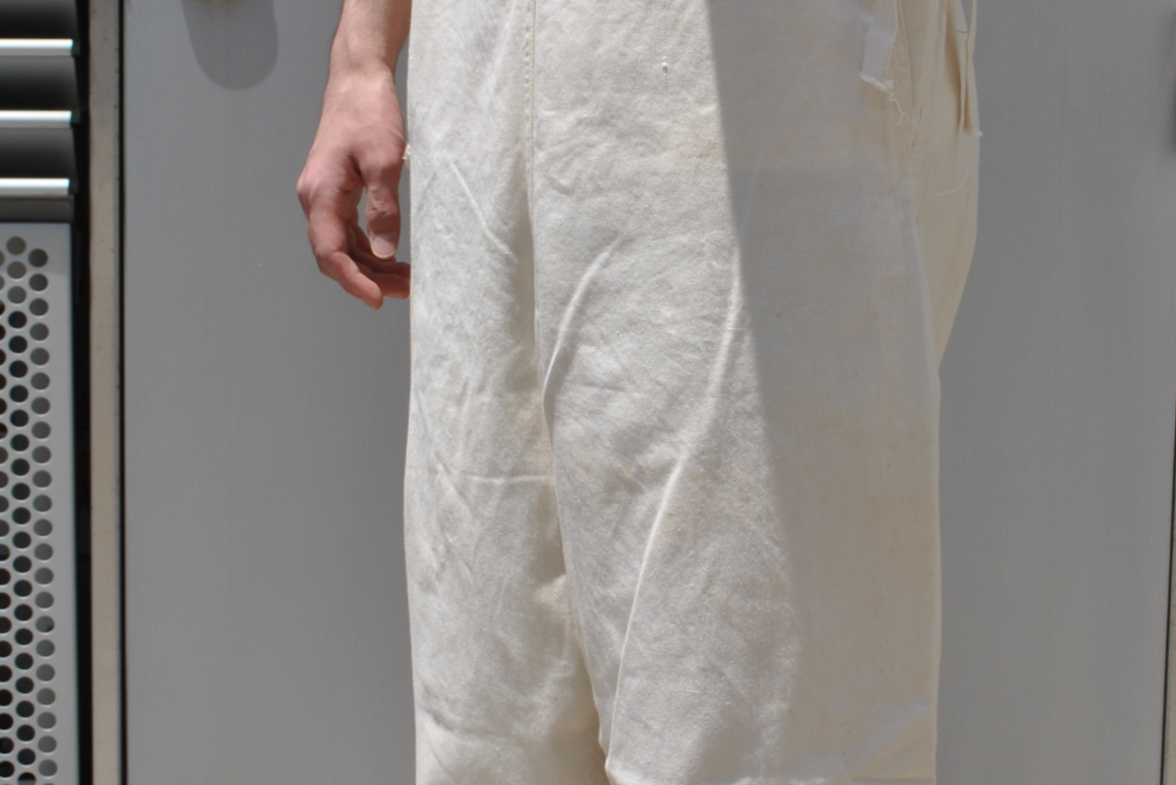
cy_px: 272
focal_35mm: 81
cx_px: 636
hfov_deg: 25.0
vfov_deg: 16.8
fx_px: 2647
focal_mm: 24
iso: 100
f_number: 8
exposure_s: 1/320
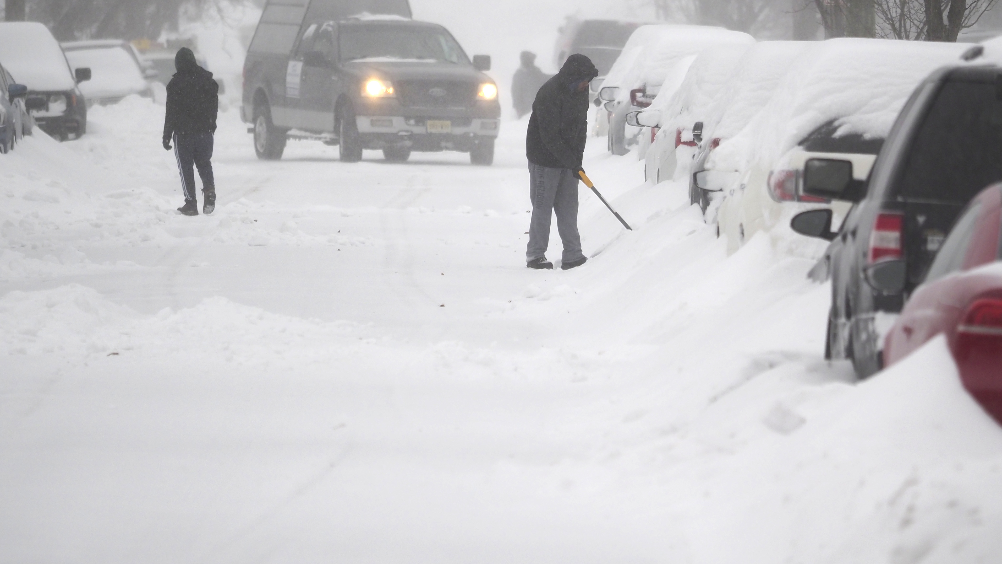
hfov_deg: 4.9
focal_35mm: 443
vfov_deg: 2.7
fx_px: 11769
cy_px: 186
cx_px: 566
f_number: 2.8
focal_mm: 150
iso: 250
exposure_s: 1/1250
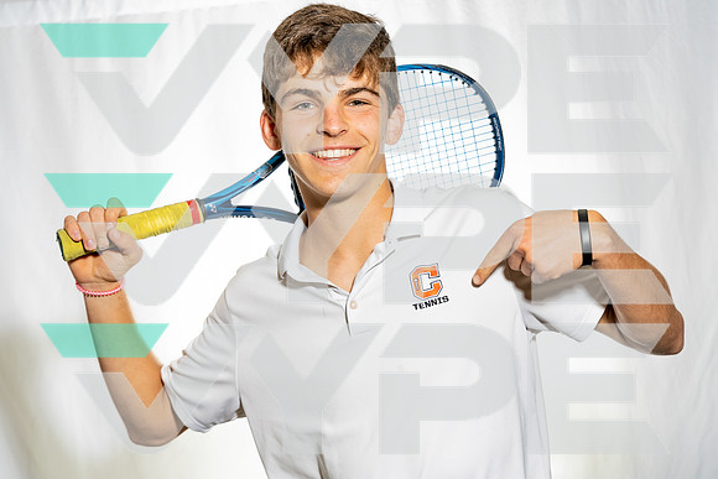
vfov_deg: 23.2
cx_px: 353
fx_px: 1166
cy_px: 239
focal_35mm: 58
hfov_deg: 34.2
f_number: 8
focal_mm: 56
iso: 100
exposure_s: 1/250
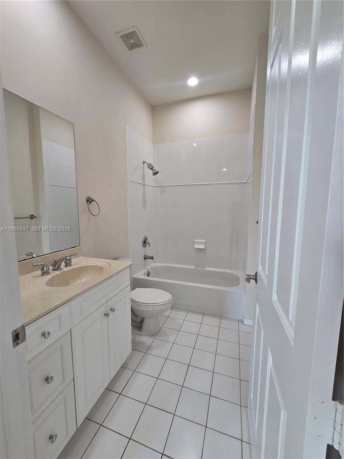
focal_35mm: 13
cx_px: 172
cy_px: 230
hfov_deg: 89.9
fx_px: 172
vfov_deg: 106.2
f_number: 2.2
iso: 80
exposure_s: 1/60
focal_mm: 2.2
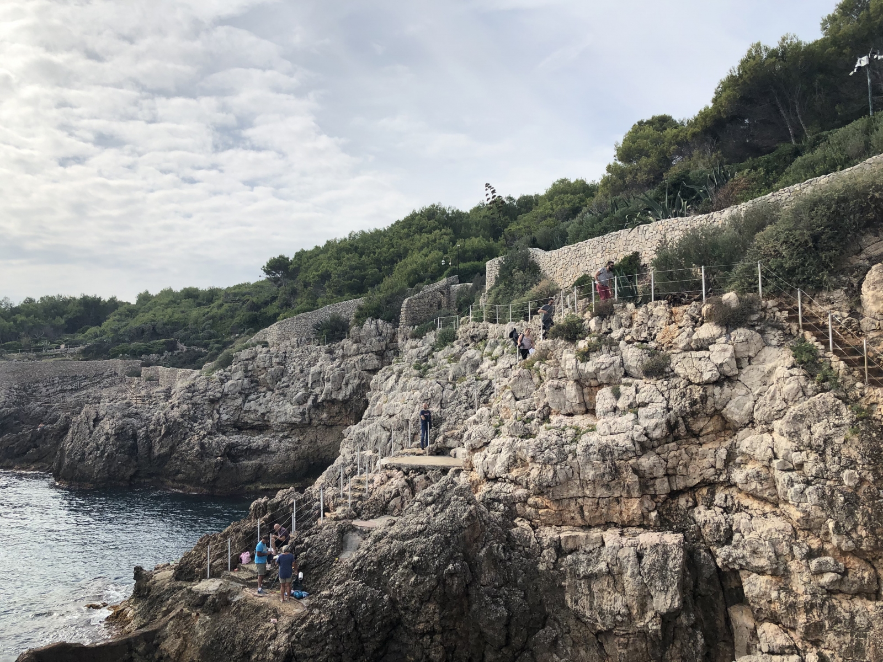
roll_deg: +0.1
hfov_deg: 63.4
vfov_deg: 49.7
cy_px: 331
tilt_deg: +3.6
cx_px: 442
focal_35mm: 28
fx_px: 714
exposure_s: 1/4000
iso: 20
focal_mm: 3.99
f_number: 1.8
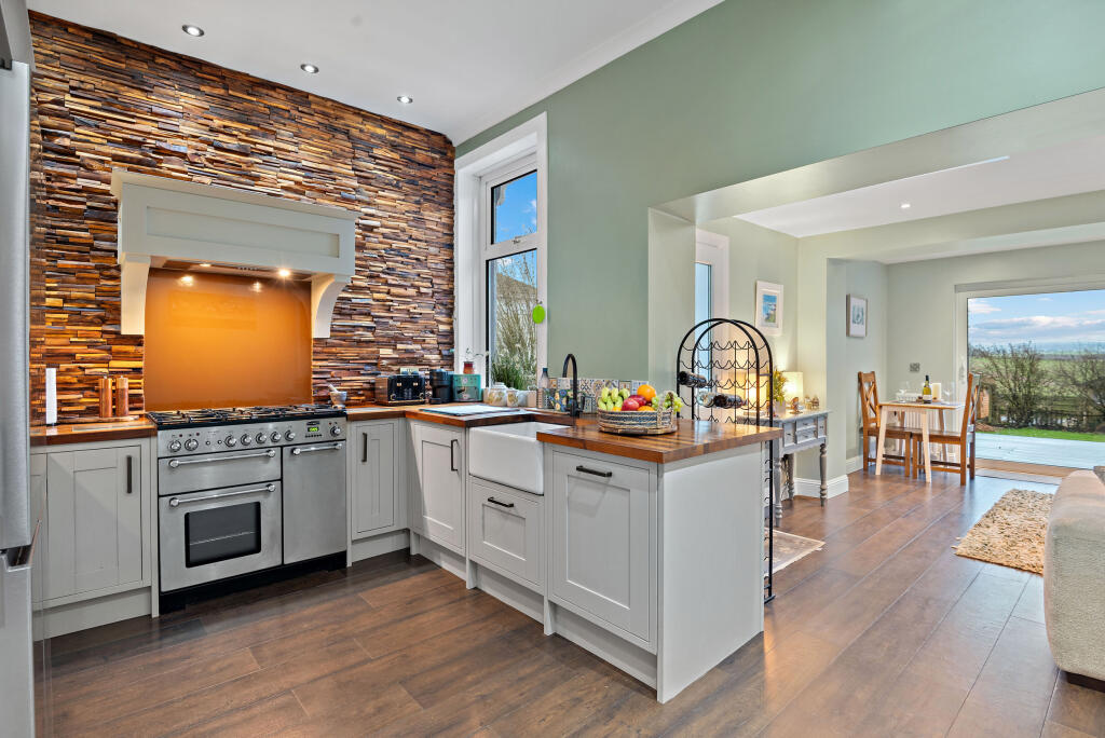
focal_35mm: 16
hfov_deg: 96.7
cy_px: 369
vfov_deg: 73.8
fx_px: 491
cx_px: 552
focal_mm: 16
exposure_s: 2.5
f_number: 7.1
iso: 250
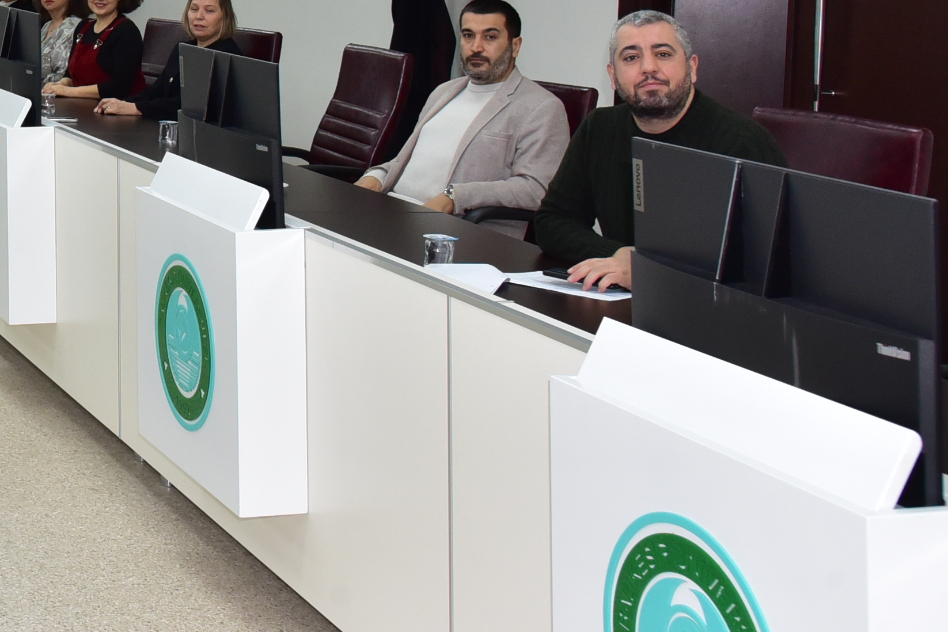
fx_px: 1949
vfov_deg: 17.8
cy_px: -55
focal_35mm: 74
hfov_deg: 23.6
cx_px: -331
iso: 2000
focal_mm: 27
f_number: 8
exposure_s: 1/200
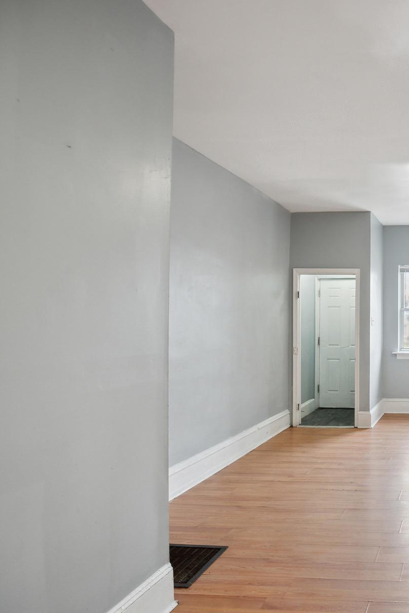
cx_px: 441
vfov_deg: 67.4
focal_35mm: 27
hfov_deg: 39.8
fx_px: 460
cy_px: 320
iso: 800
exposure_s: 1/60
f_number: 4
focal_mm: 16
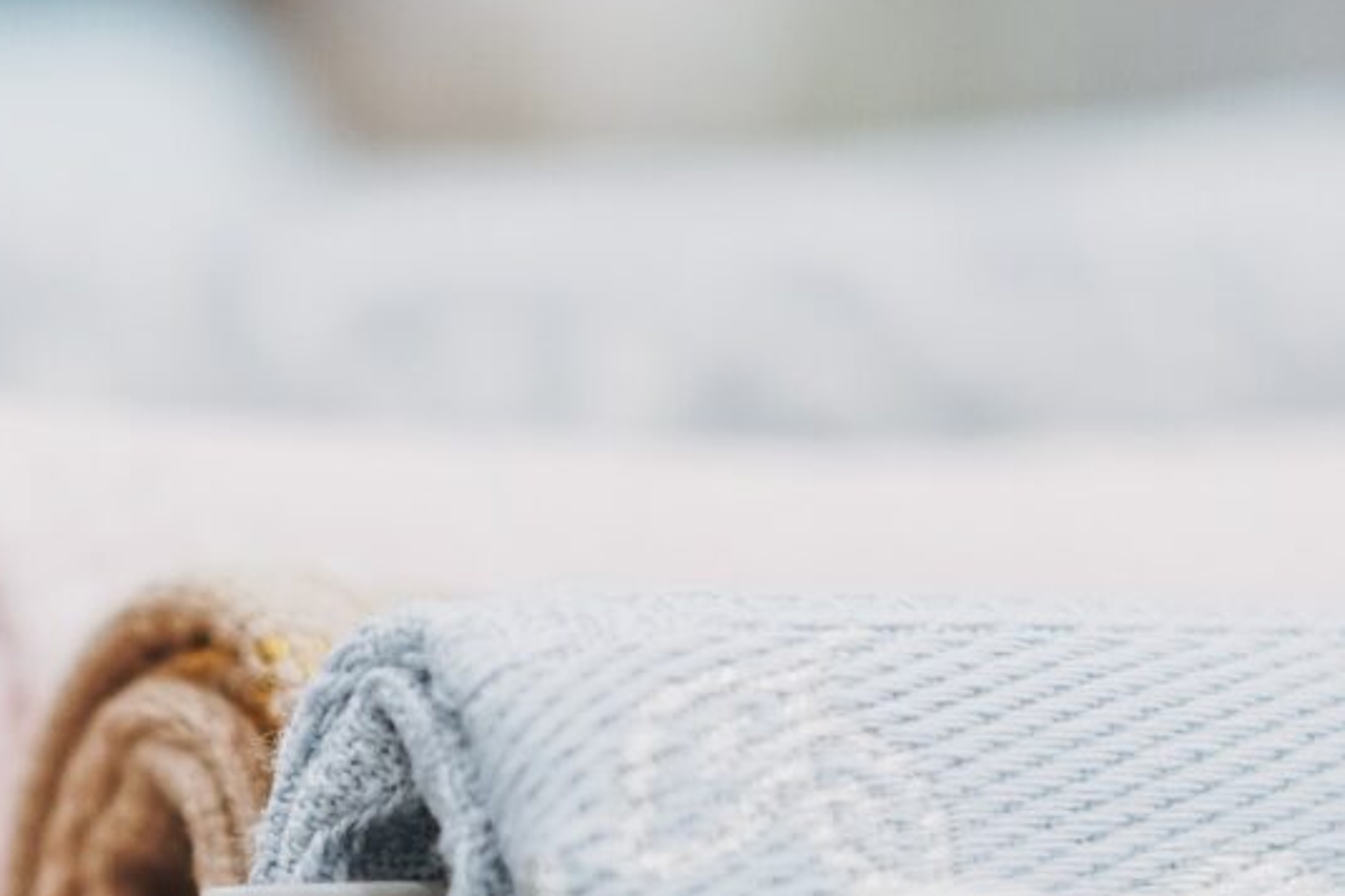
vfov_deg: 5.7
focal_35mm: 239
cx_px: -191
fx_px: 8926
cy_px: 1108
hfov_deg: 8.5
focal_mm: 50
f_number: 2.5
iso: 400
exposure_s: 1/125
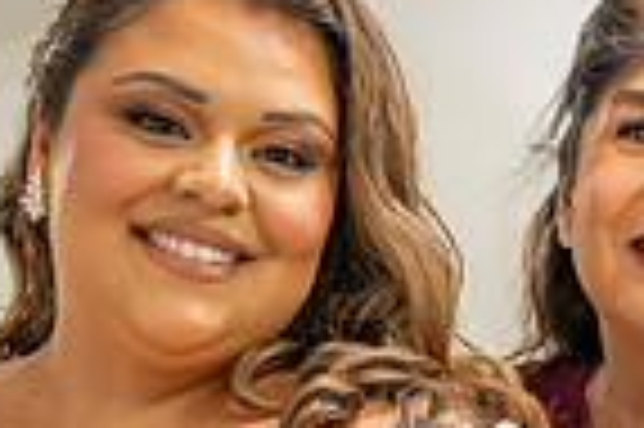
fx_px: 2519
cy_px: 615
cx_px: 446
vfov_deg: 9.5
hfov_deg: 14.5
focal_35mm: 141
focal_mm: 34.7
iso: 800
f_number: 2.8
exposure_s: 1/80
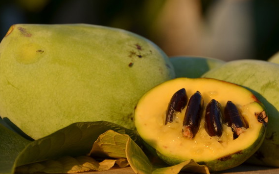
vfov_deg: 3.2
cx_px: 119
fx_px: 3124
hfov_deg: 5.1
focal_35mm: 411
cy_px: 73
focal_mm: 200
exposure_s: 1/400
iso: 200
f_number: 6.3
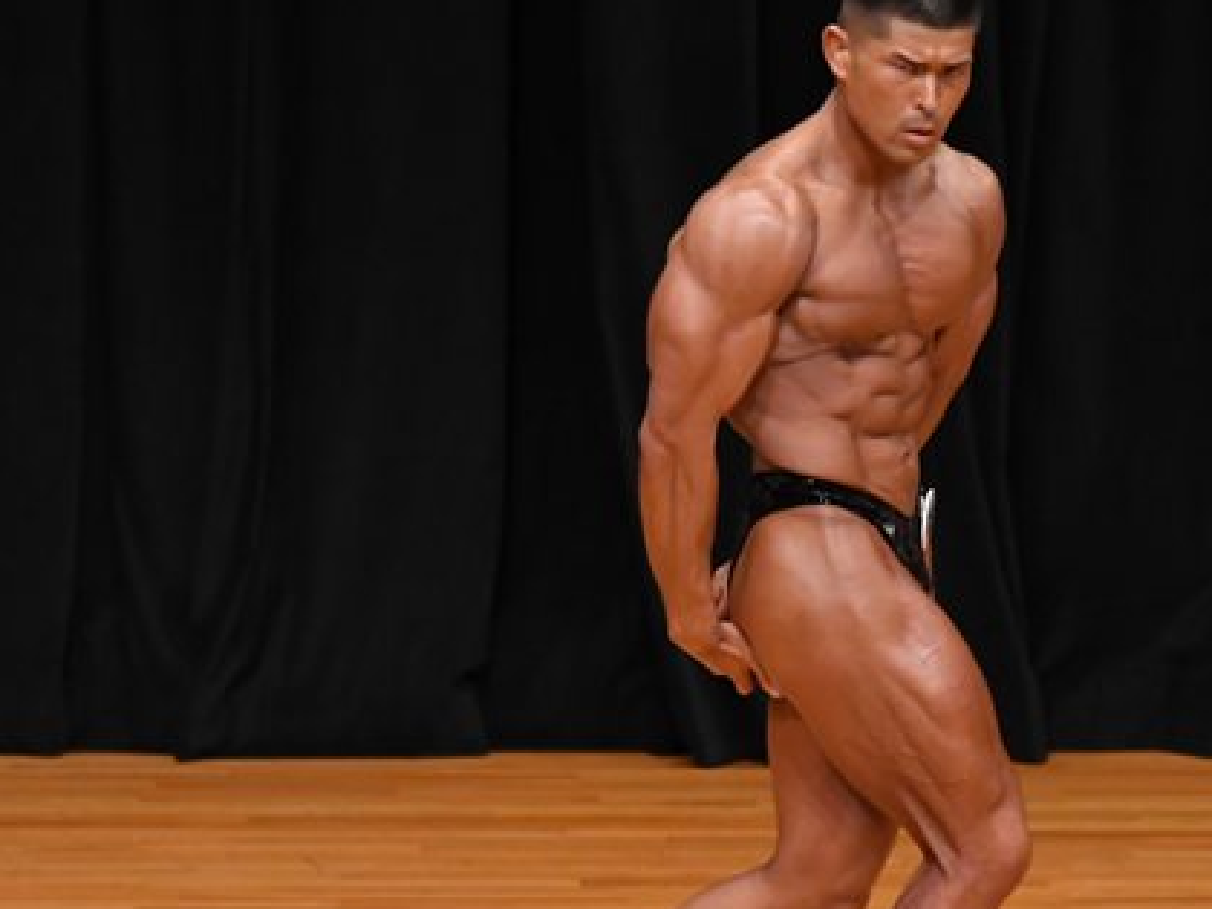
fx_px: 18627
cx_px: 789
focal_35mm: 532
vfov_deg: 2.8
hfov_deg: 3.7
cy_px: 577
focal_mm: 200
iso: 3200
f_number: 5.6
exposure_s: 1/400
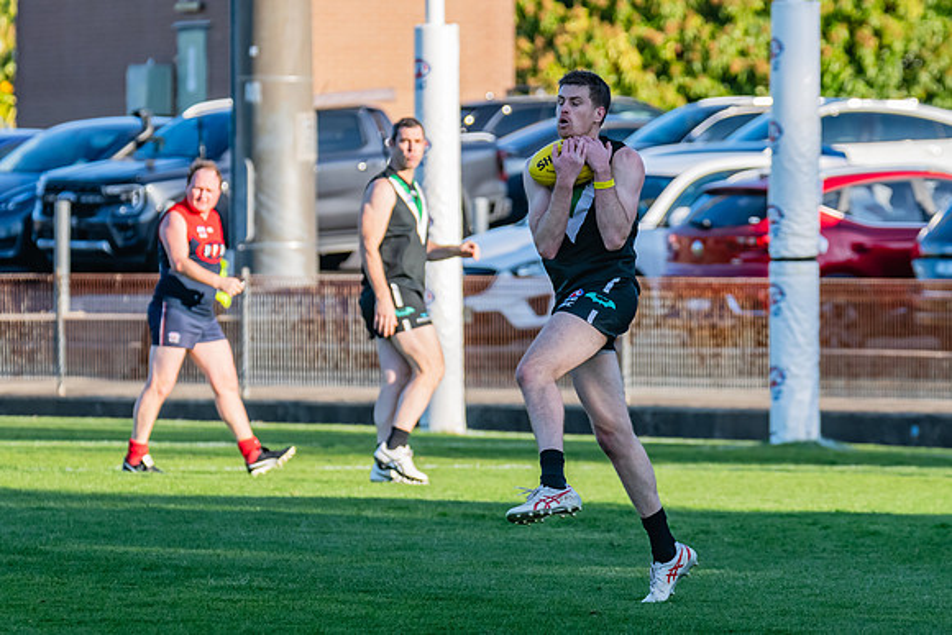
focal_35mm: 370
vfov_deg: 3.7
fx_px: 9777
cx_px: 571
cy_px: 269
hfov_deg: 5.6
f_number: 6.3
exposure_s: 1/1600
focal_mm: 250
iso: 800
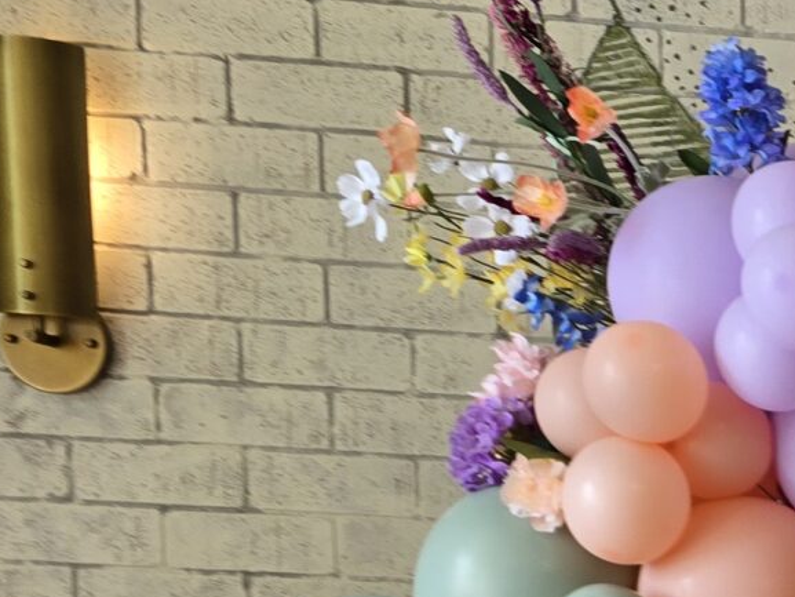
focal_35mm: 102
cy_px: 993
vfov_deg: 13.4
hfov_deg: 16.6
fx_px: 2343
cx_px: 1345
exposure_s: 1/54.3
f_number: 1.7
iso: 40
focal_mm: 6.3
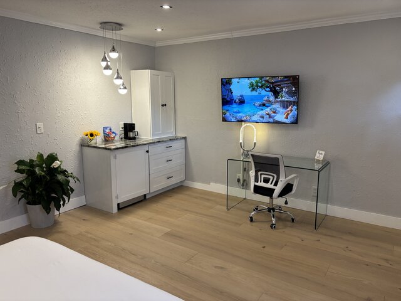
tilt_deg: -10.7
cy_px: 150
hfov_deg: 67.3
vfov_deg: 53.1
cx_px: 200
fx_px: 301
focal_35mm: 26
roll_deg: -0.8
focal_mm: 5.96
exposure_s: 1/120
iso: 125
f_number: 1.6
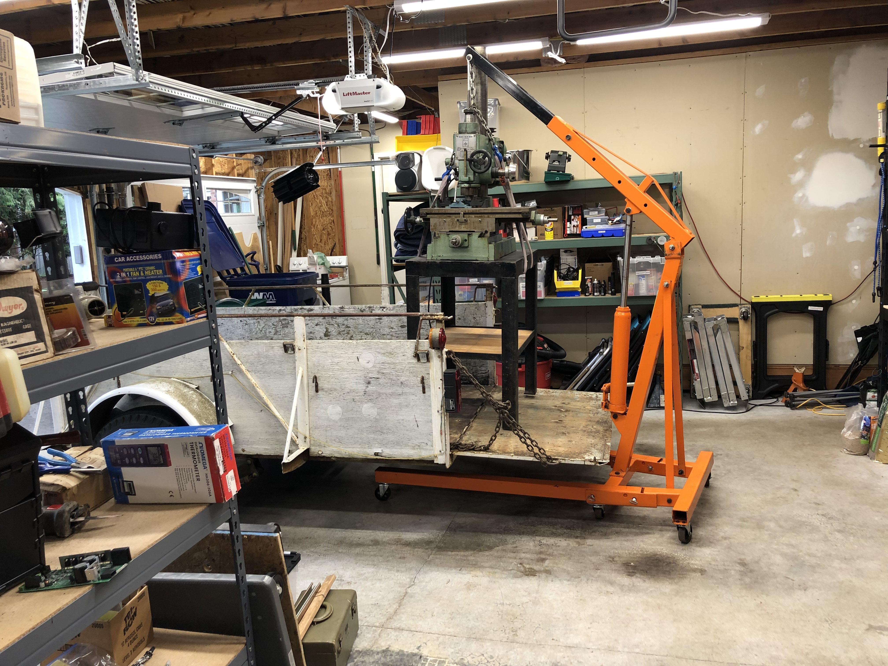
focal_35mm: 28
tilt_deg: -9.6
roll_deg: +2.3
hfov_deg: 63.4
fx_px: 718
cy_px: 333
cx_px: 444
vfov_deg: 49.7
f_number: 1.8
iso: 20
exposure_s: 1/40
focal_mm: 4
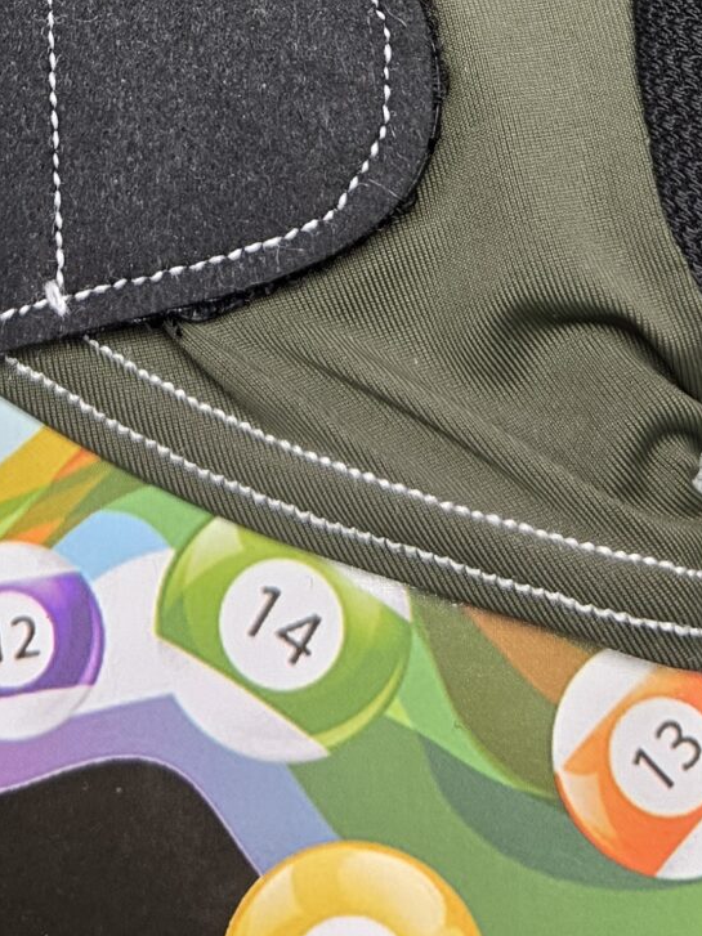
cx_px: 100
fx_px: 2191
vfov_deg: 22.2
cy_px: -197
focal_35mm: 81
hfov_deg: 18.0
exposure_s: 1/100
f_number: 1.8
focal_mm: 5.4
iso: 160
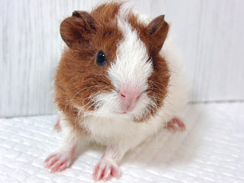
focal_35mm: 56
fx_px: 395
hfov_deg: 34.3
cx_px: 117
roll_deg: -6.0
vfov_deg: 26.1
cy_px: 86
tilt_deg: -16.7
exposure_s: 1/100
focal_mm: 5.96
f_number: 1.6
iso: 50
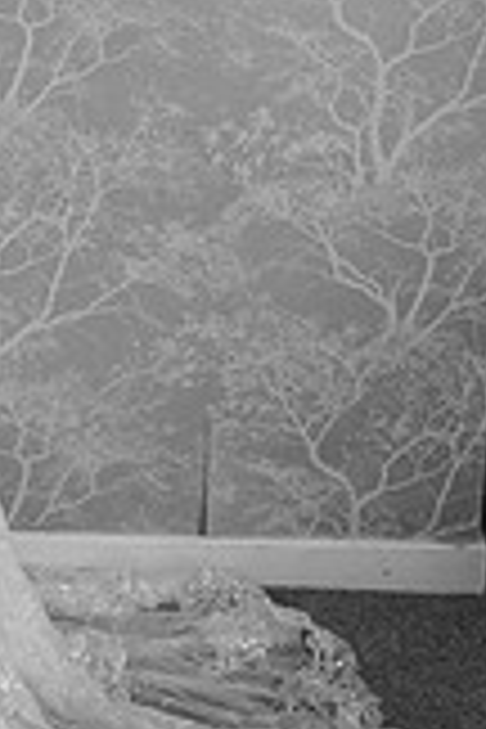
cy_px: 9
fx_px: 1964
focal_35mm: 97
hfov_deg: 13.7
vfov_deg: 20.4
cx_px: -101
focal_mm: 35
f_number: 2.8
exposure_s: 1/200
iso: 720
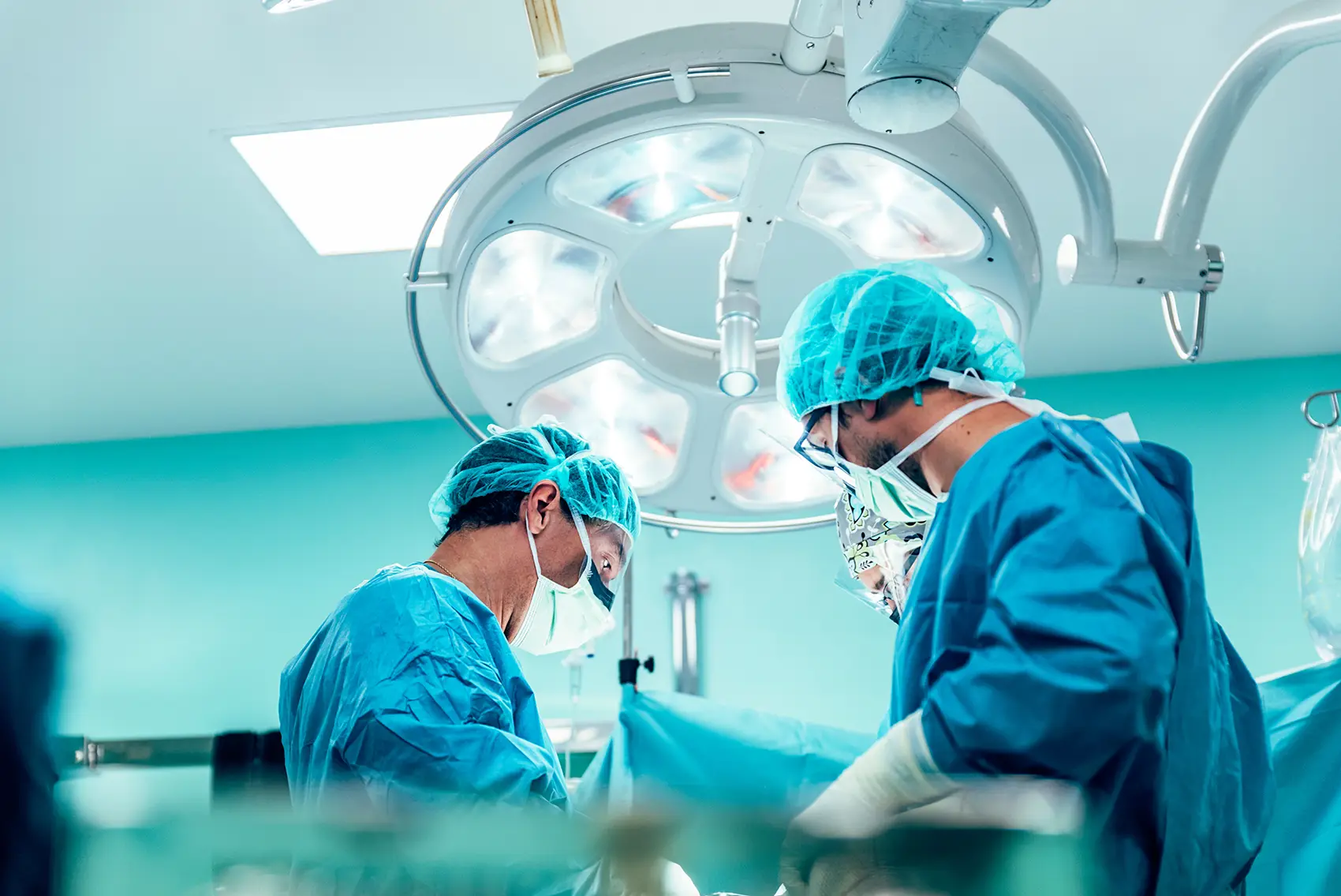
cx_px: 670
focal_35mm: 52
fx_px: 1938
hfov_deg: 38.2
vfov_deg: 26.0
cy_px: 448
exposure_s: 1/200
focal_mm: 52
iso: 500
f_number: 2.8
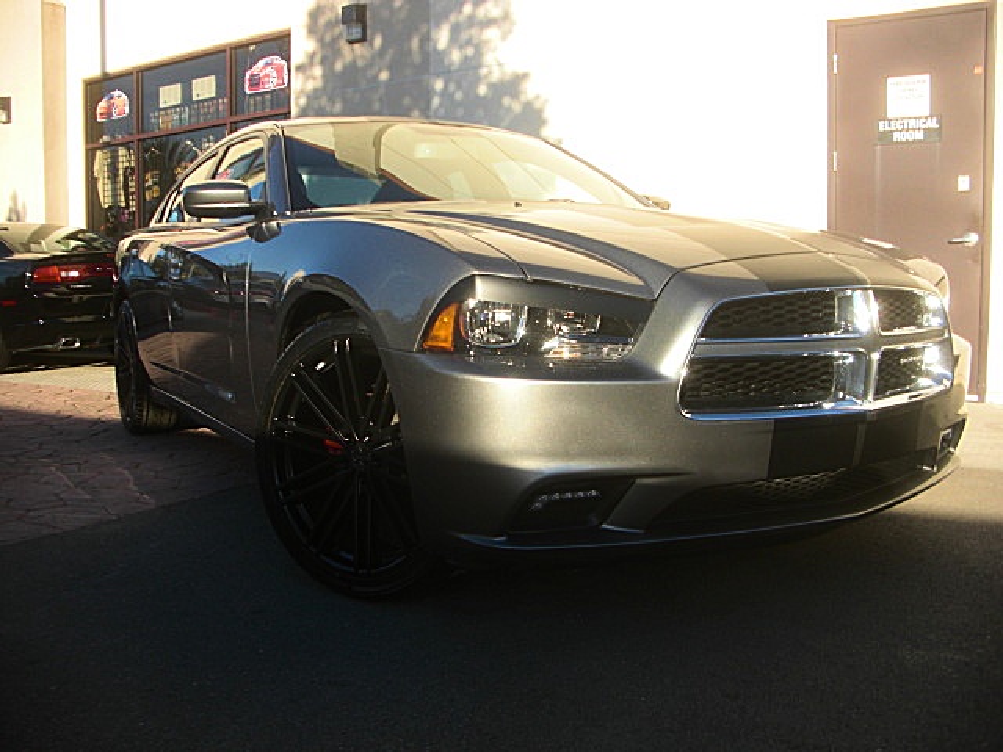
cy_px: 376
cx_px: 502
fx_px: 1043
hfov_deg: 51.4
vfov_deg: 39.7
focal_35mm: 36
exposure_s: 1/400
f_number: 2.8
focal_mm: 6.3
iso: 50
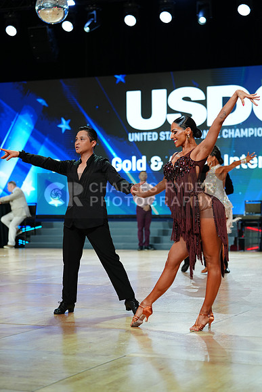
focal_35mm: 83
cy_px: 196
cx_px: 131
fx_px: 905
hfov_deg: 16.5
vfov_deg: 24.5
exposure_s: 1/400
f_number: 2.8
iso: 500
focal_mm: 83
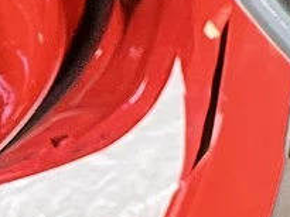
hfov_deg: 7.4
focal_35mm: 203
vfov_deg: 6.6
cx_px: 1096
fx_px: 1702
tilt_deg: -29.4
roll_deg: -1.9
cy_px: -472
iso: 400
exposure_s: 1/33
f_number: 1.6
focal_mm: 5.1
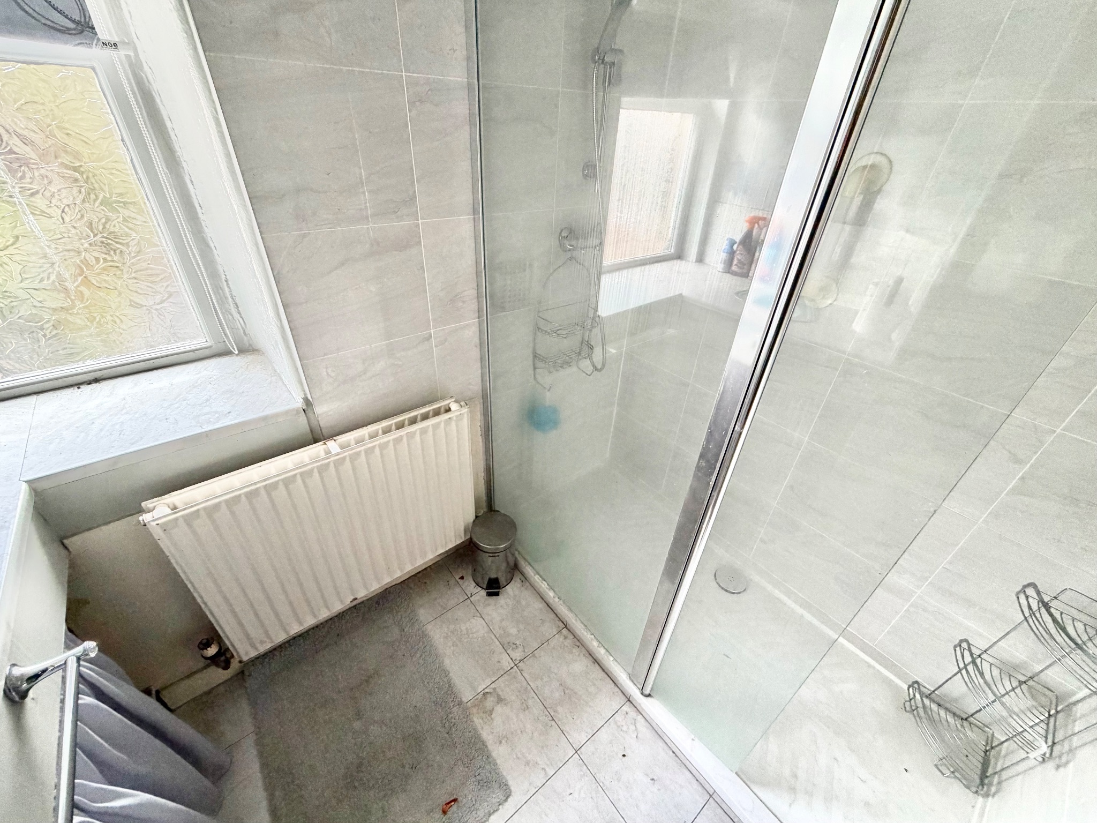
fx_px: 444
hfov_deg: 102.1
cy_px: 412
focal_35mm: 14
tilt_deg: -34.0
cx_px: 548
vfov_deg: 85.7
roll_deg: -2.6
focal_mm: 2.22
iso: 320
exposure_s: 1/75
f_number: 2.2
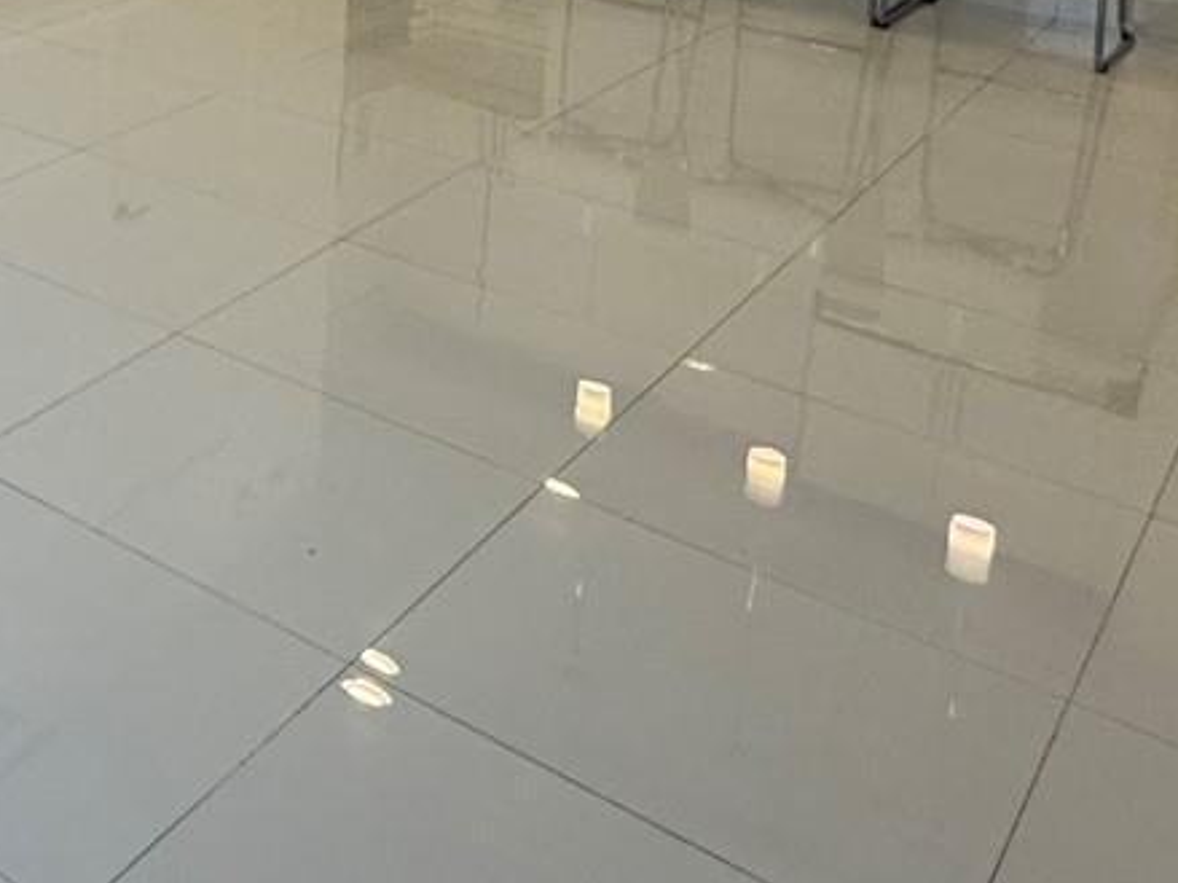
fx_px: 1735
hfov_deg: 29.8
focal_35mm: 51
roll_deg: -1.5
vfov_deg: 24.7
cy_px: -274
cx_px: -365
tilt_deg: -7.5
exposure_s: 1/120
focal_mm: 2.22
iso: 160
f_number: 2.2
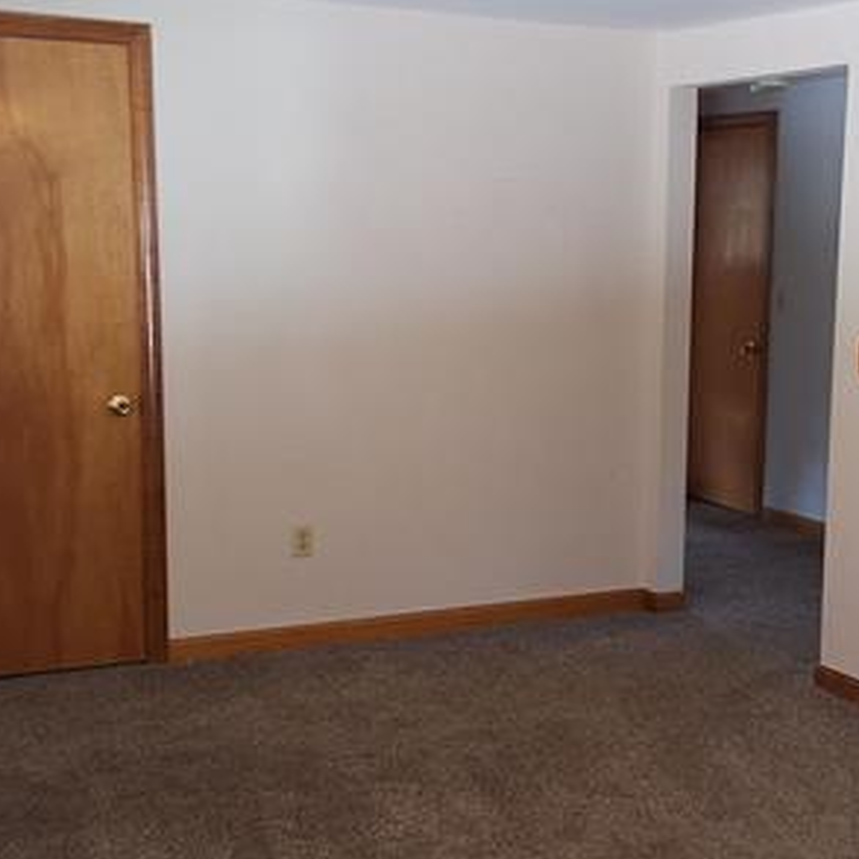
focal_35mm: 54
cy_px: 463
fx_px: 1516
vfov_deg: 31.6
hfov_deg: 31.4
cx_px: 563
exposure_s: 1/40
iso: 125
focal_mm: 2.91
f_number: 1.9
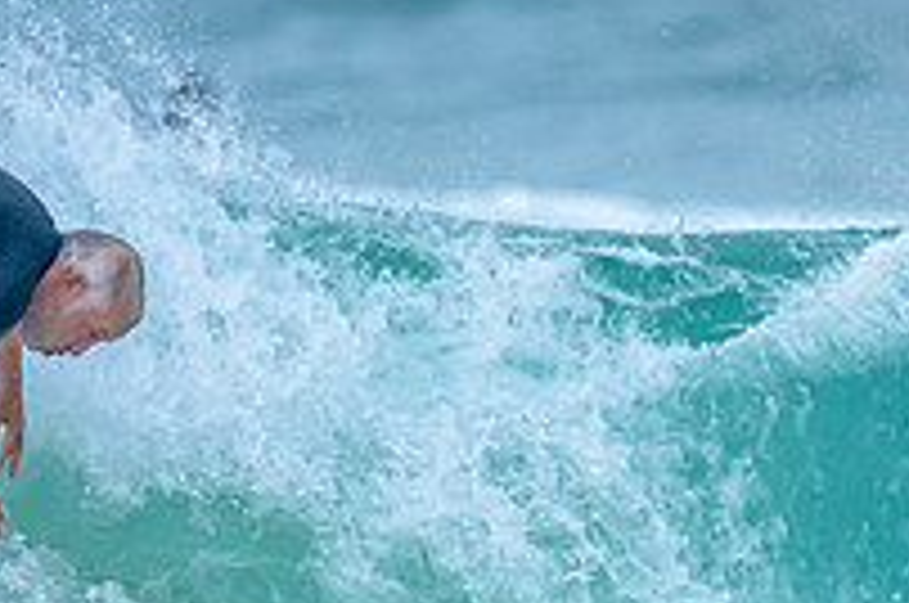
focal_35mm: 3149
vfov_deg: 0.4
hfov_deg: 0.7
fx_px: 79385
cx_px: 234
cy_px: 593
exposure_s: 1/2000
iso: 500
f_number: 6.3
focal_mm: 800
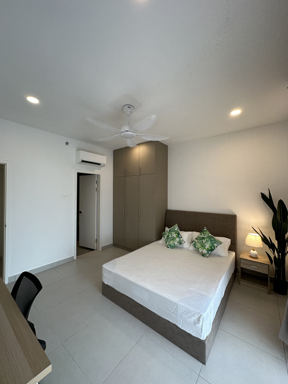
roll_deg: -1.1
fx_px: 155
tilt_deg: +2.2
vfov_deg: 102.1
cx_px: 144
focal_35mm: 14
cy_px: 192
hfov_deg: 85.7
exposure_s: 1/100
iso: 80
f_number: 2.2
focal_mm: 2.22
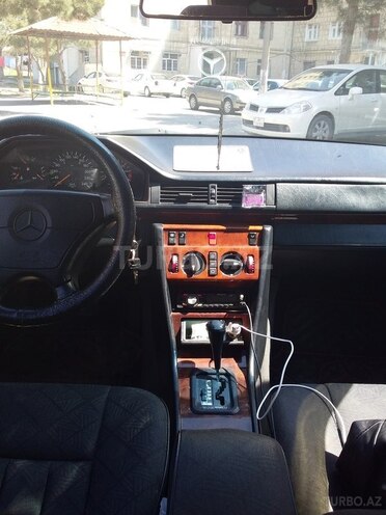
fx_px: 461
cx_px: 193
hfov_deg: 45.4
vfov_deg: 58.4
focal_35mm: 31
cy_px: 258
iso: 40
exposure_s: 1/136
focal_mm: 3.3
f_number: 2.2
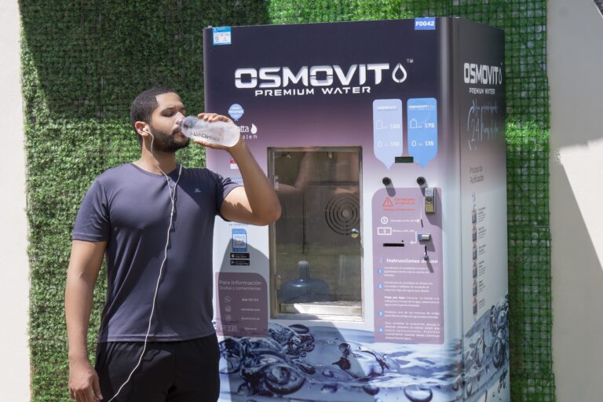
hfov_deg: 27.0
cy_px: 201
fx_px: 1256
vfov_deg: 18.2
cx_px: 302
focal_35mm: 75
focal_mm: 50
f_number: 8
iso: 100
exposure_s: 1/160
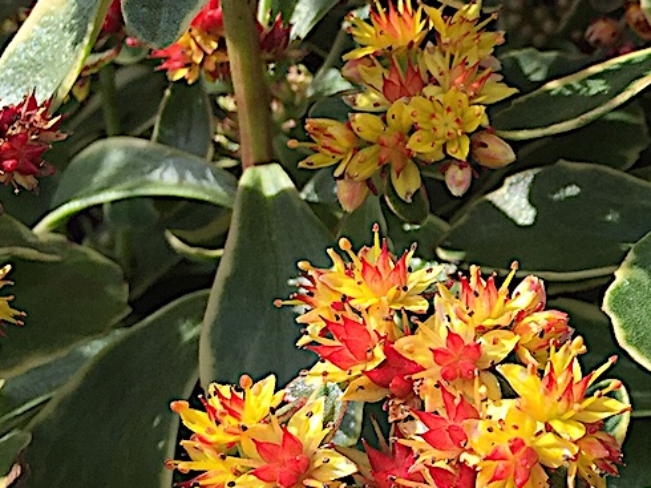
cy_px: 279
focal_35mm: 77
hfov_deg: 23.8
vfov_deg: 19.1
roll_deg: +1.5
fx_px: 1447
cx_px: 713
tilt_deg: -38.2
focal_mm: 4.15
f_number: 2.2
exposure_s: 1/1014
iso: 32
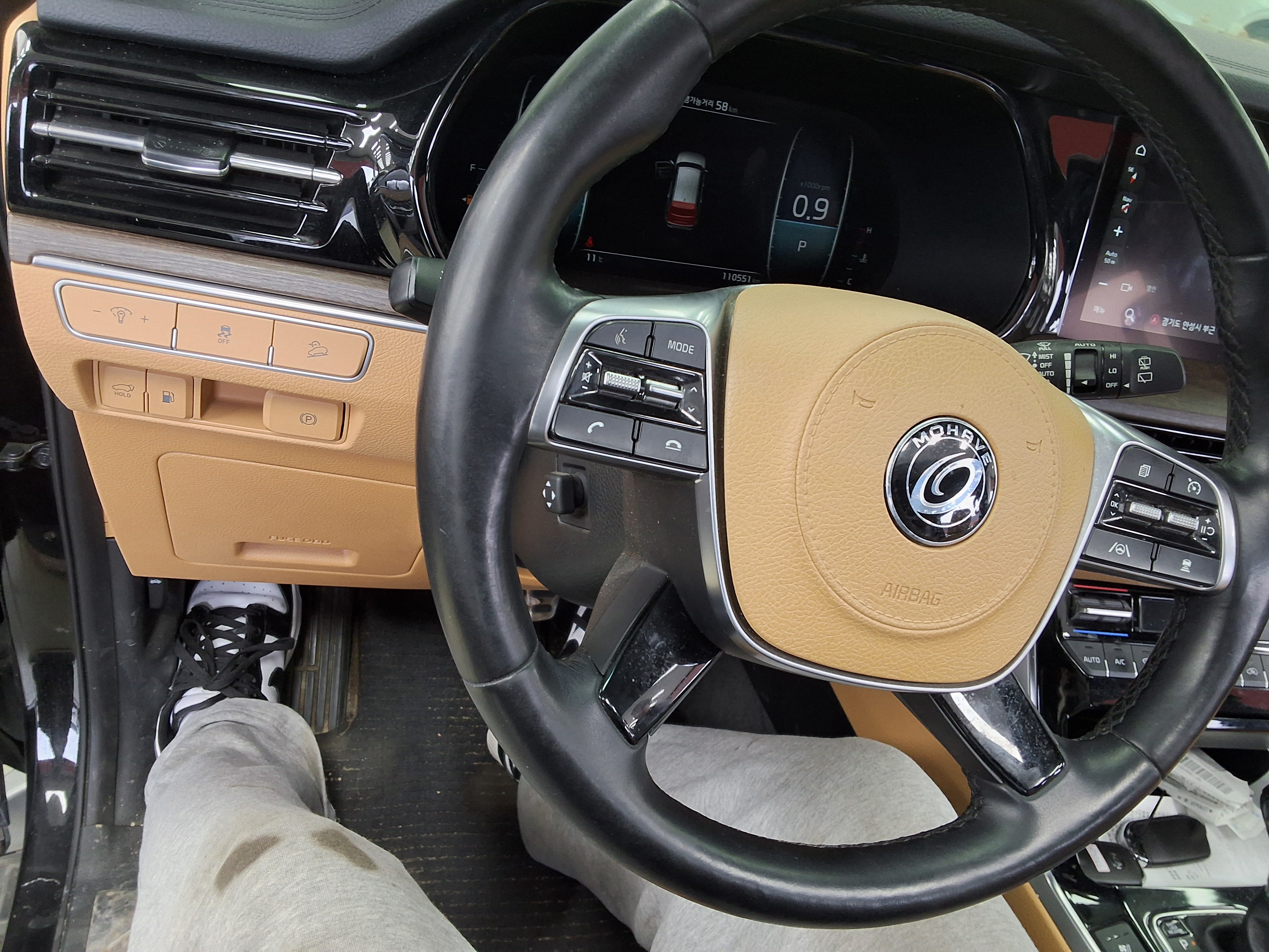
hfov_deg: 63.4
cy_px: 476
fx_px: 1026
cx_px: 634
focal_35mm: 28
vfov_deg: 49.7
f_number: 1.9
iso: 200
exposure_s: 1/40
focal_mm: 2.91
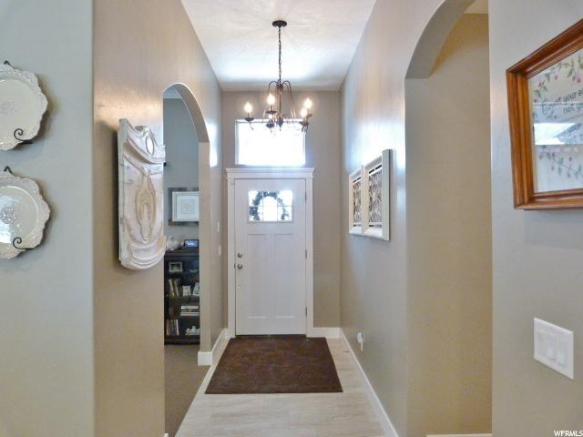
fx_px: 421
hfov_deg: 69.4
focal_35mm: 25
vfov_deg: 54.9
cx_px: 292
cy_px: 218
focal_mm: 4.5
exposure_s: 1/30
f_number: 2.8
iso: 500
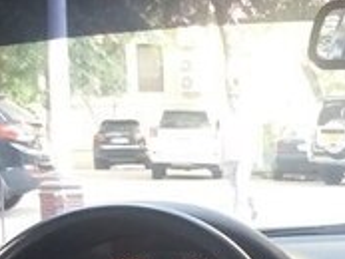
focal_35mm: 107
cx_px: 399
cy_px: 393
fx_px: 1067
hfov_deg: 17.6
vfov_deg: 13.1
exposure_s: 1/24
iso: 160
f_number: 1.9
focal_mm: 3.7
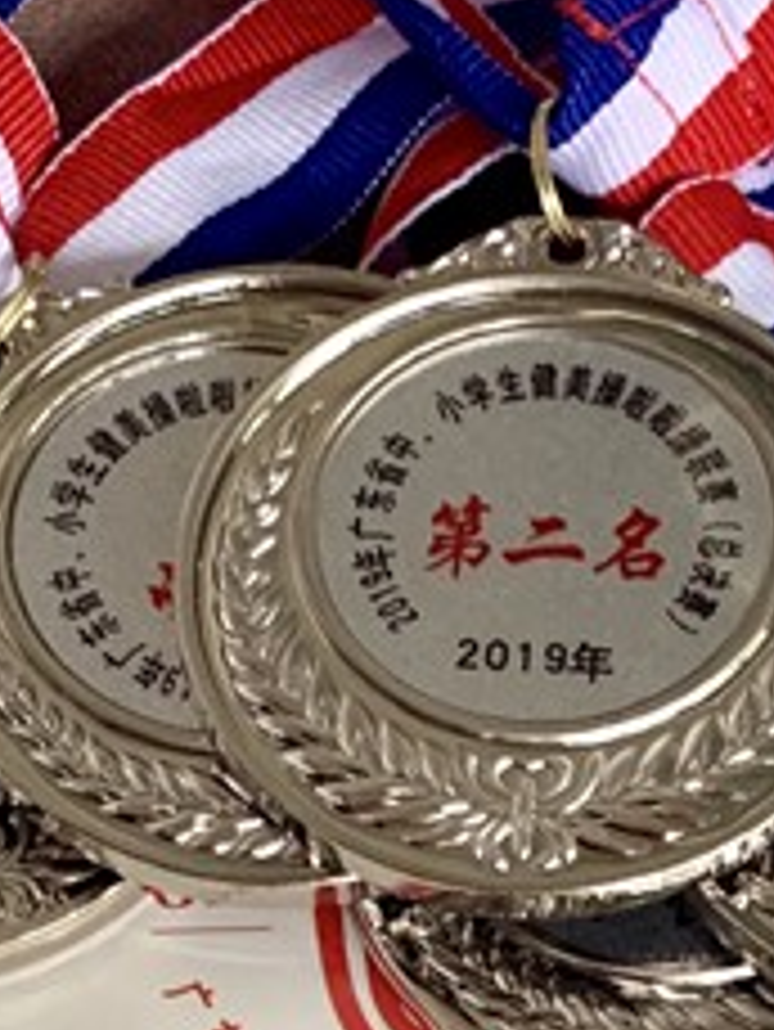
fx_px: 3038
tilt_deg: -66.7
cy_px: 1723
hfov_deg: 14.5
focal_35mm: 102
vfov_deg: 16.7
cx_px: 511
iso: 250
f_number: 1.8
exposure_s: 1/60
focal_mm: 4.25
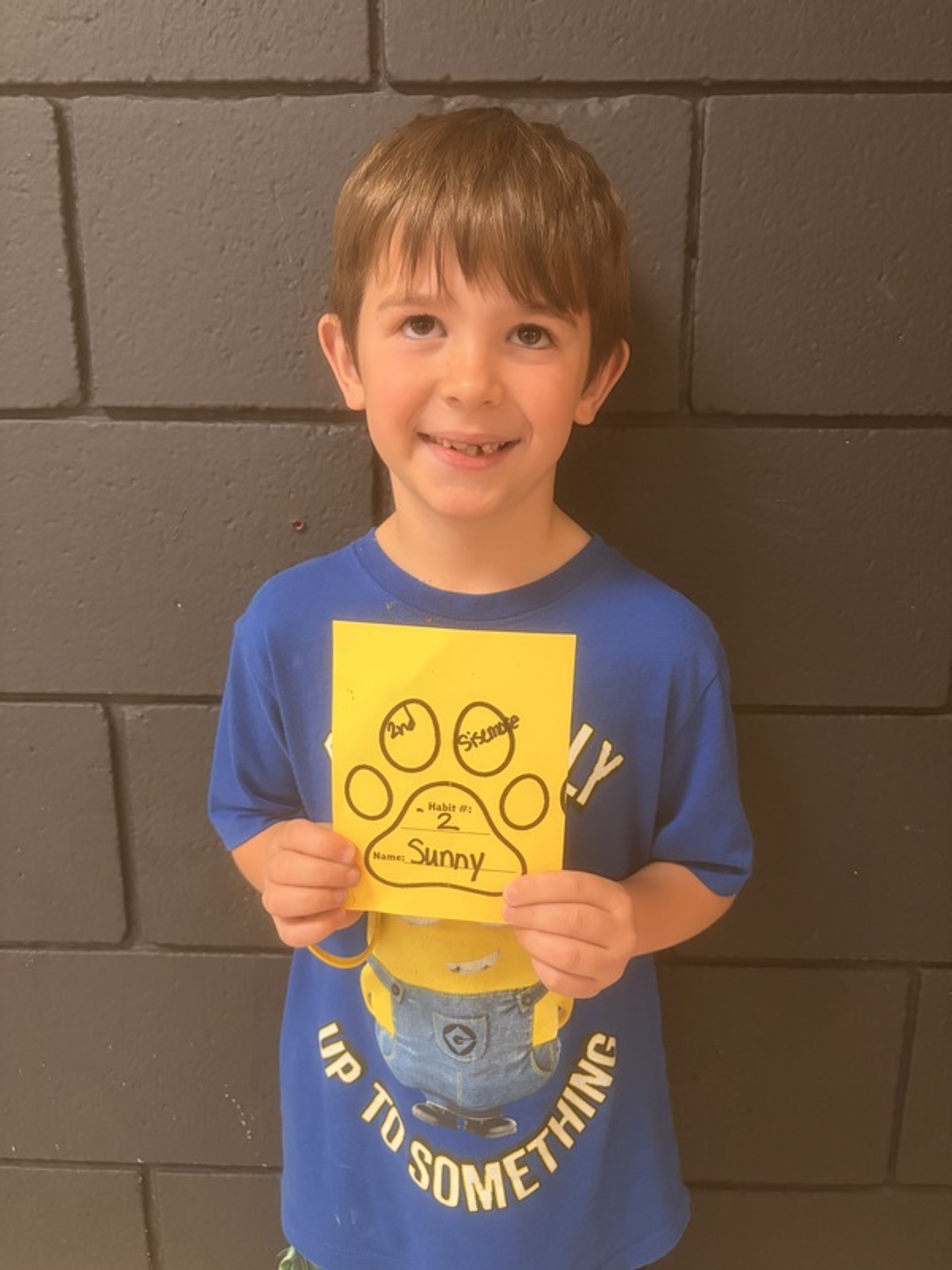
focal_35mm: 26
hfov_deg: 53.1
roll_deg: -0.1
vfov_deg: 67.3
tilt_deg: -13.6
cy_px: 635
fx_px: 953
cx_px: 476
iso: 250
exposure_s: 1/60
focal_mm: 5.96
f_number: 1.6
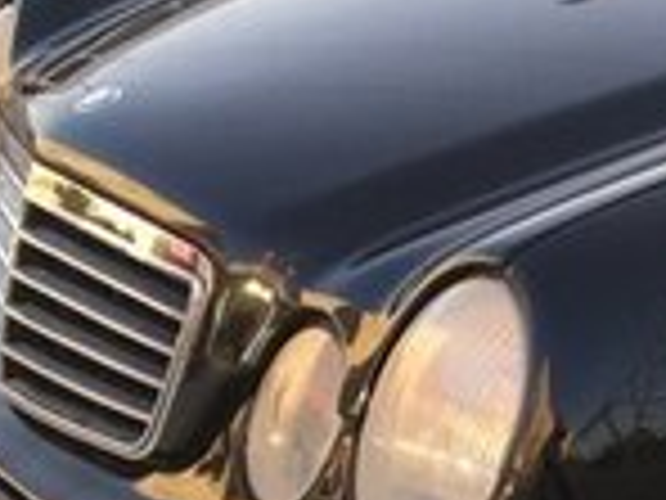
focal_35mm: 129
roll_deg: -0.2
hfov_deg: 13.1
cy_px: 498
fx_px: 2482
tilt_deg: -22.2
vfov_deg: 11.4
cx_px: 1350
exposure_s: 1/118
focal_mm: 4.15
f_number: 2.2
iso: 25
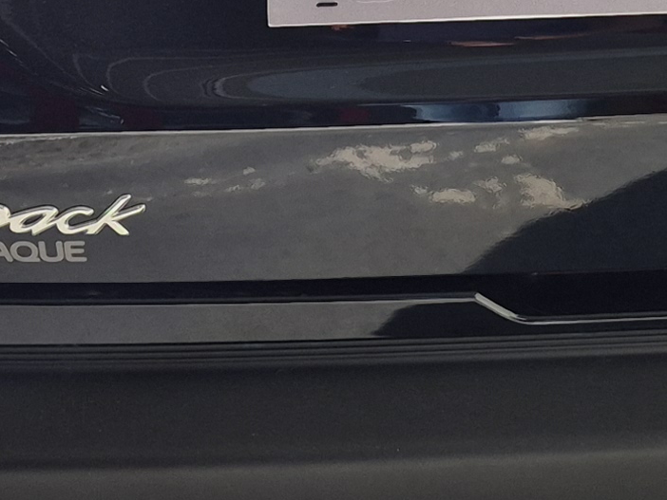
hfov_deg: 15.0
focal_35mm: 131
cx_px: 516
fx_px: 2525
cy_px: -116
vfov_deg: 11.1
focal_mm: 5.4
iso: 25
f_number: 1.8
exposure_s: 1/932
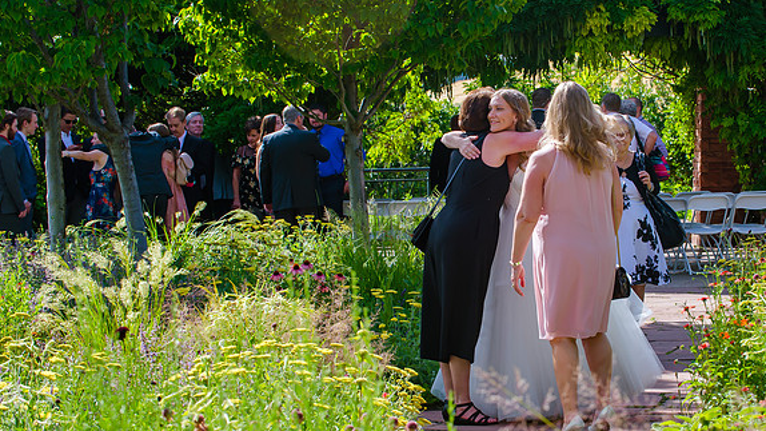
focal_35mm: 127
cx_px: 509
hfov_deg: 16.9
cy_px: 234
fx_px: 2580
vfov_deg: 9.6
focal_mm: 90
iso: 400
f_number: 8
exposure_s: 1/500
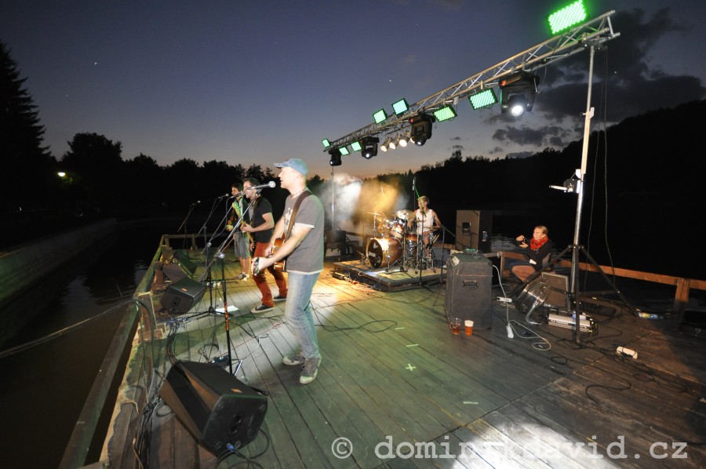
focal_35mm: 15
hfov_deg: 100.5
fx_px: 294
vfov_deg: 77.2
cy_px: 234
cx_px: 353
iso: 1000
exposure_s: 1/20
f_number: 4
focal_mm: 10
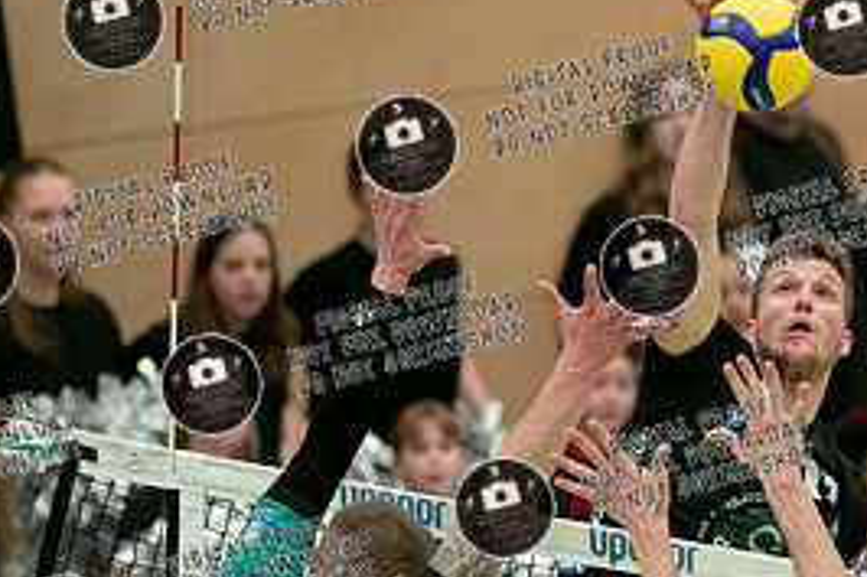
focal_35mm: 770
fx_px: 18532
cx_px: 763
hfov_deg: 2.7
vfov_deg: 1.8
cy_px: 320
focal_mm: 300
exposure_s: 1/1000
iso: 3200
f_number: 3.2
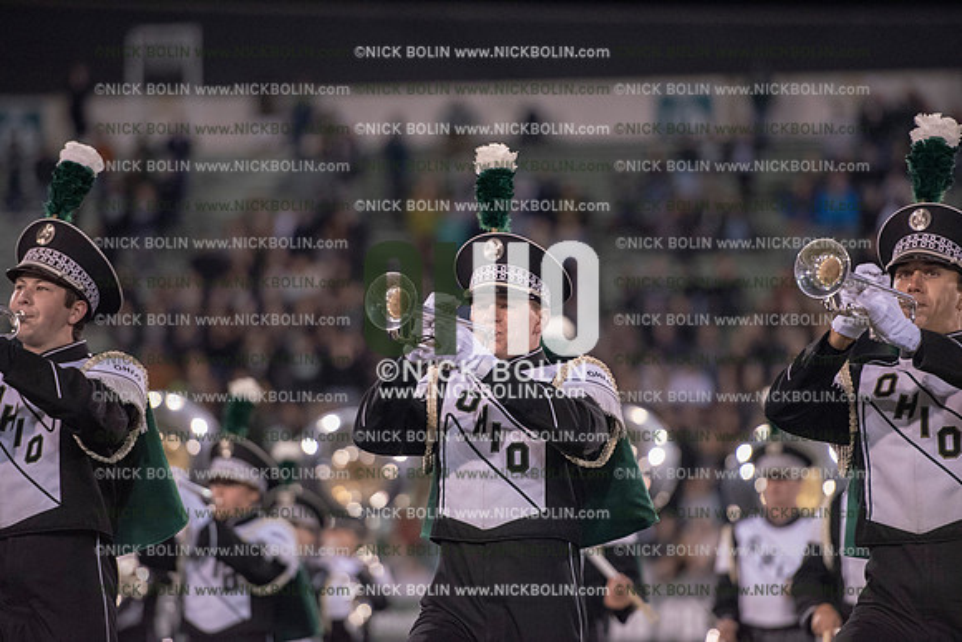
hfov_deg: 10.3
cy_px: 321
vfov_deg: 6.9
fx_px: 5345
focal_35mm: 200
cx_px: 481
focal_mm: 200
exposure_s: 1/1250
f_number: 3.2
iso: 5000
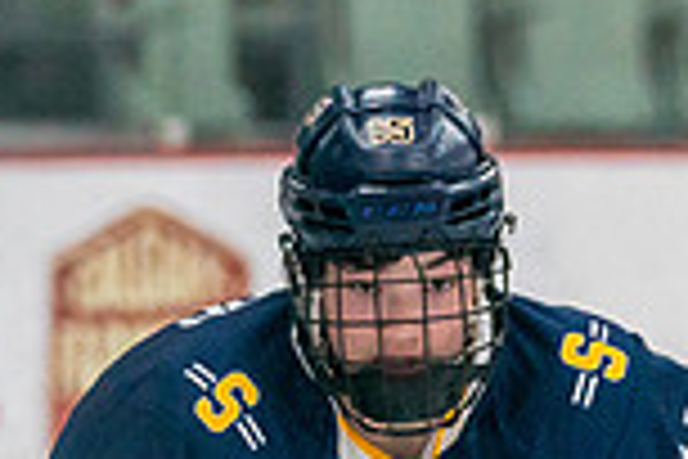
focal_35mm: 562
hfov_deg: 3.7
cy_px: 740
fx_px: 10740
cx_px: 436
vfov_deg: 2.4
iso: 4000
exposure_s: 1/1600
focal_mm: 128
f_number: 2.8
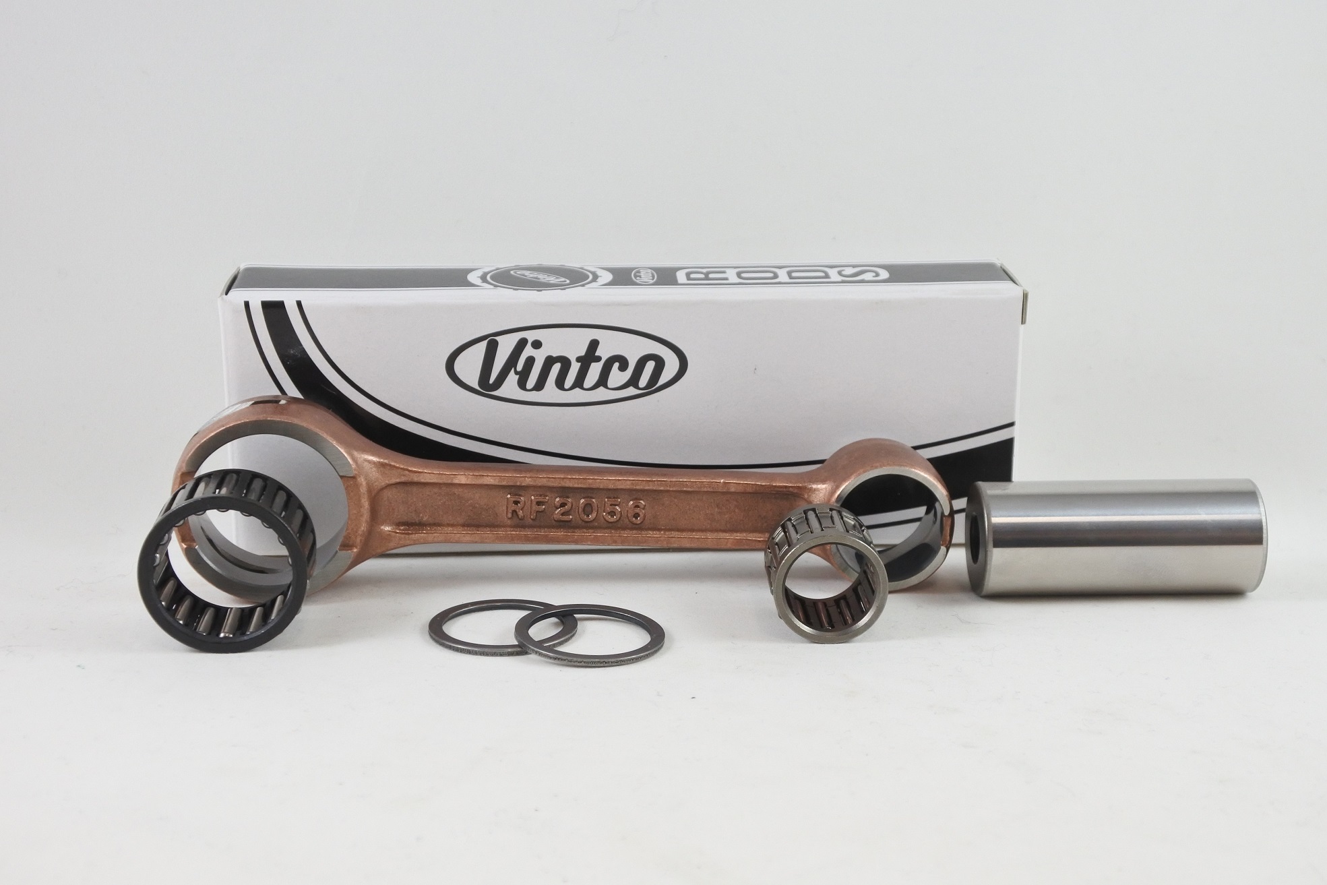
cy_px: 442
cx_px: 664
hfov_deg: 42.7
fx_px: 1696
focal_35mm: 46
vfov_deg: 29.2
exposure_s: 1/125
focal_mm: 17.2
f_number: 4.5
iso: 560
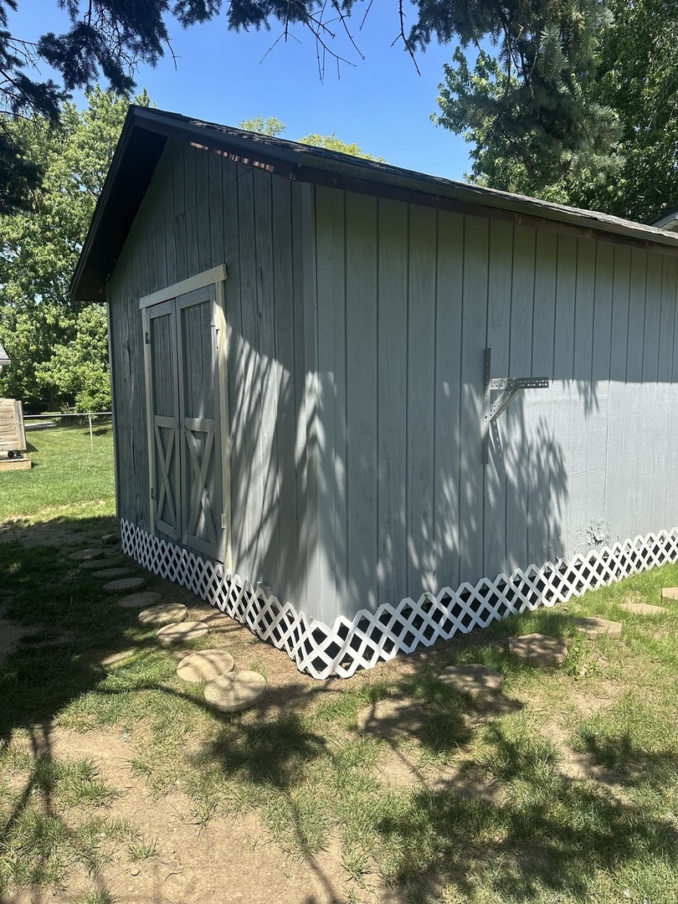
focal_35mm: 24
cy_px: 452
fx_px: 627
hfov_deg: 56.8
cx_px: 339
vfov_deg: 71.6
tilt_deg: -2.7
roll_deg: +0.4
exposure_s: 1/1949
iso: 80
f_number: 1.78
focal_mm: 6.86
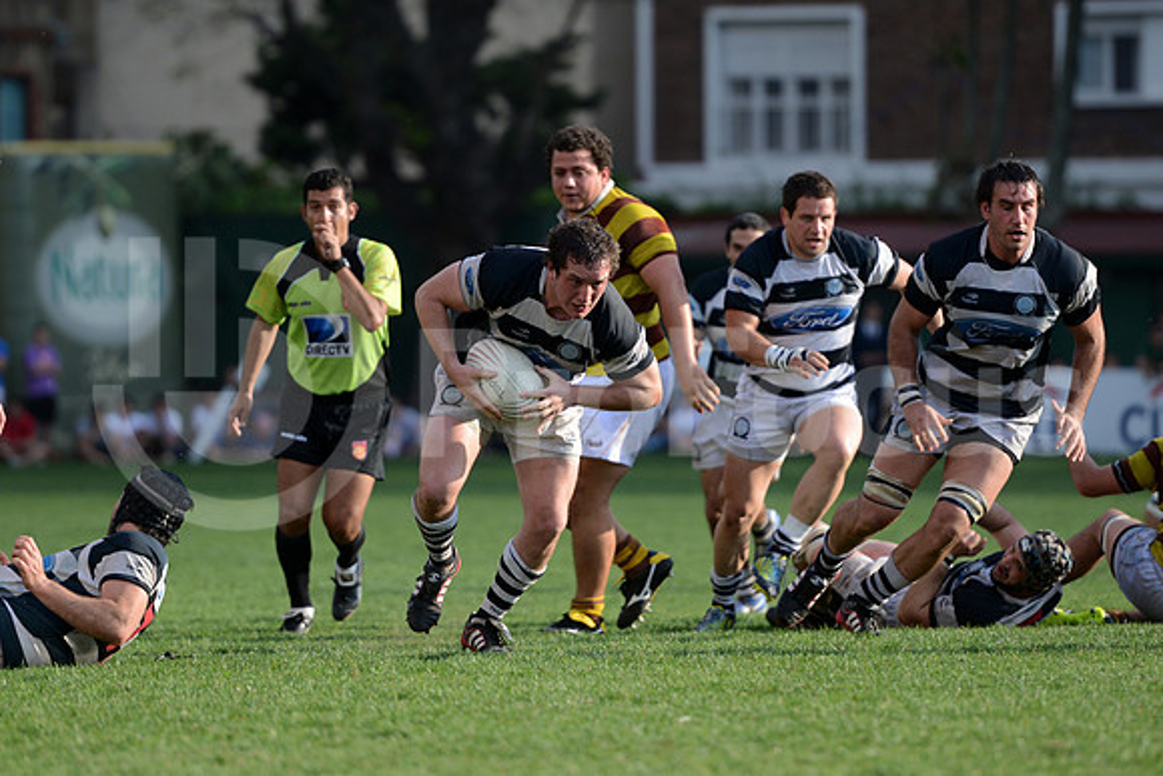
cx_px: 582
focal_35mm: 195
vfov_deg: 7.0
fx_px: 6301
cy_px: 388
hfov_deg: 10.5
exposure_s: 1/1000
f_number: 2.8
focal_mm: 195
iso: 320
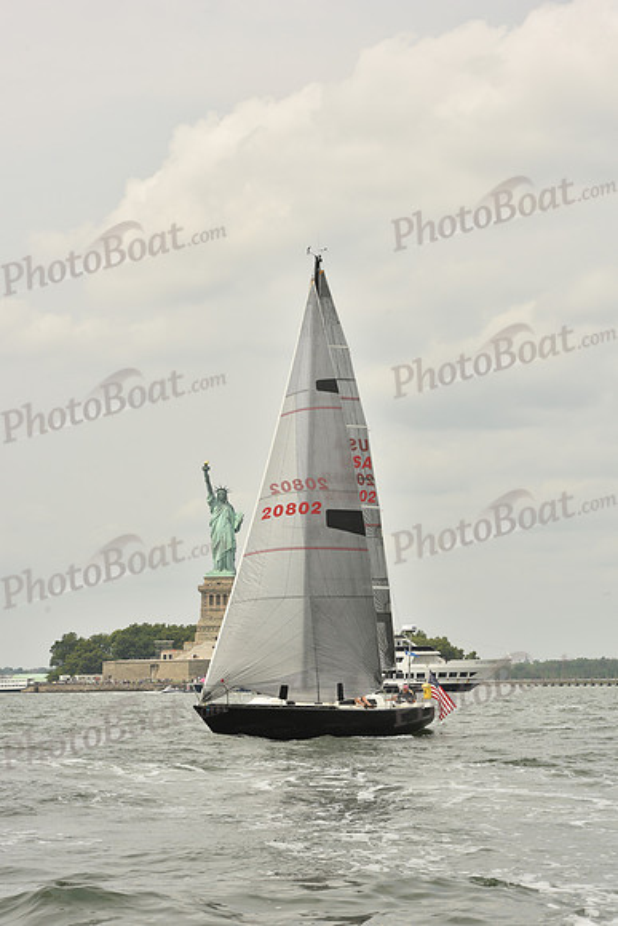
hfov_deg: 15.9
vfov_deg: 23.6
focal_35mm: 86
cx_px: 309
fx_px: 2213
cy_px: 463
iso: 250
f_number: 11
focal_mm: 86
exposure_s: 1/640
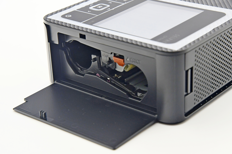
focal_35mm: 97
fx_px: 625
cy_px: 77
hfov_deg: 21.0
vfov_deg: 14.1
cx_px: 116
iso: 1250
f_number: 8
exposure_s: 1/125
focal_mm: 65
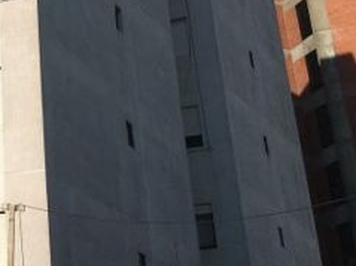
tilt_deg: +30.7
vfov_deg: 14.5
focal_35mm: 97
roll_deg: -3.0
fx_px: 997
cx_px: -122
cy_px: -98
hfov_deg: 18.6
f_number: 2.2
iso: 25
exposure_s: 1/3846
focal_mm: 4.15
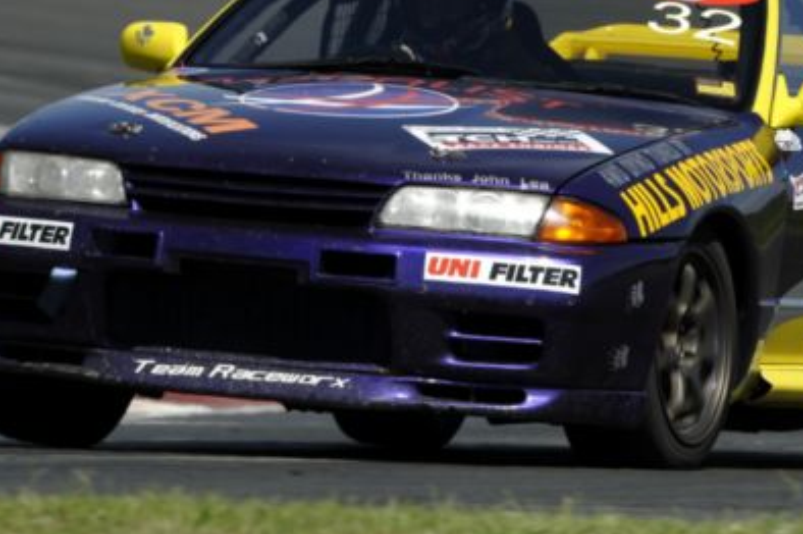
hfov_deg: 1.7
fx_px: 27123
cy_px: 17
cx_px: 505
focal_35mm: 1217
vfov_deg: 1.1
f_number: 13
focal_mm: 400
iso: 200
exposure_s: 1/400
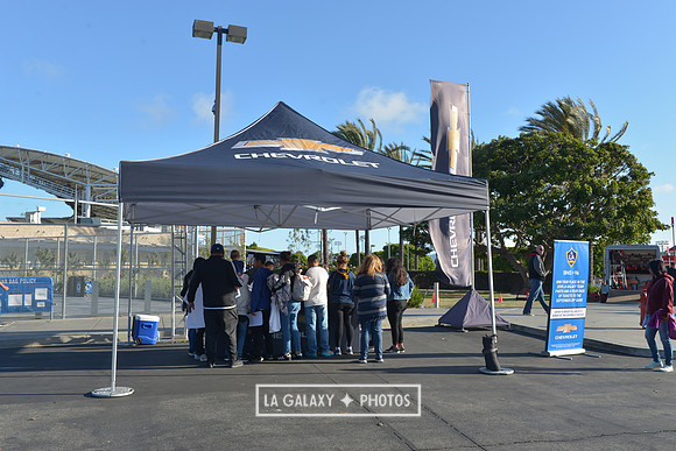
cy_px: 226
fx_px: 601
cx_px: 338
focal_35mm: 32
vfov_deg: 41.1
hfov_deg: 58.7
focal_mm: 32
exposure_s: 1/320
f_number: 9
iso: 250
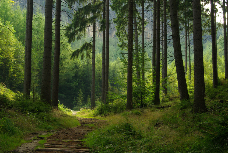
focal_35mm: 64
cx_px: 114
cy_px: 76
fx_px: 406
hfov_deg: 31.4
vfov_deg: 21.3
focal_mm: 42.5
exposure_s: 1/4
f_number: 11
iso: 100
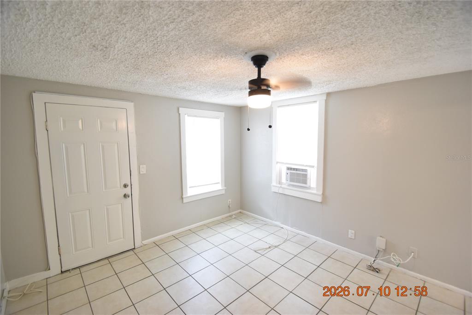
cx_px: 236
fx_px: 197
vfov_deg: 77.3
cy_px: 158
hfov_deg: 100.4
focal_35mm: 15
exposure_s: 1/30
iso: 800
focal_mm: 10
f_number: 3.5
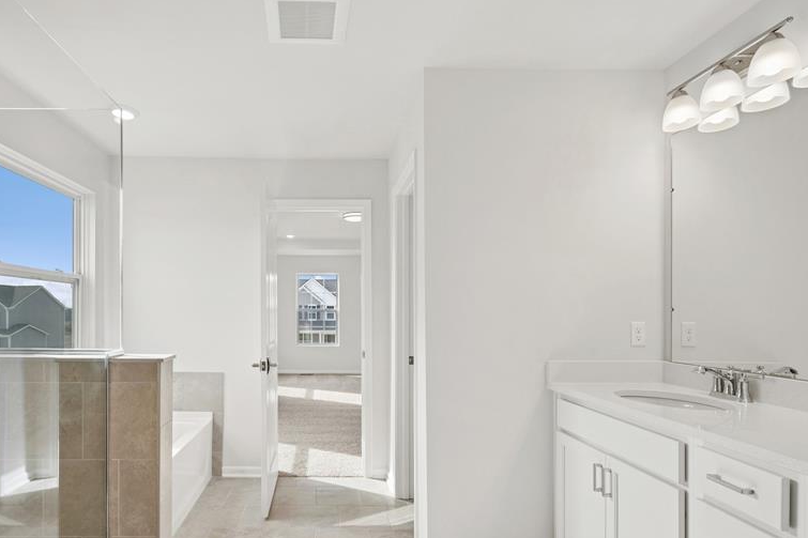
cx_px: 338
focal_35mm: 19
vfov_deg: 64.2
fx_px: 426
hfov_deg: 86.2
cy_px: 311
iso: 64
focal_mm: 14
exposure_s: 1/8
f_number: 9
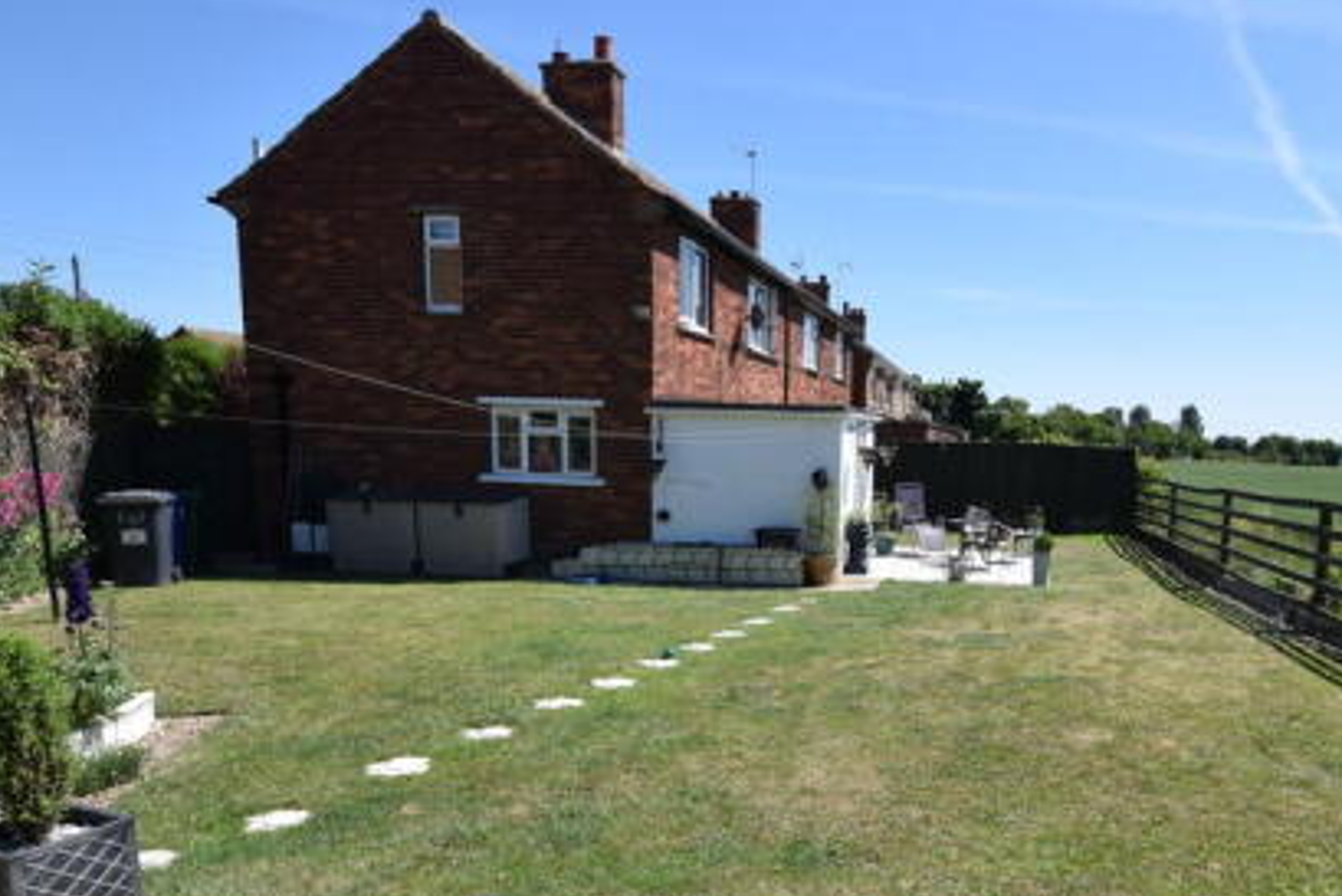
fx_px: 895
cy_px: 560
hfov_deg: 71.4
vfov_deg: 52.6
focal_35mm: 24
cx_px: 904
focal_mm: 10
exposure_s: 1/320
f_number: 9
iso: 200
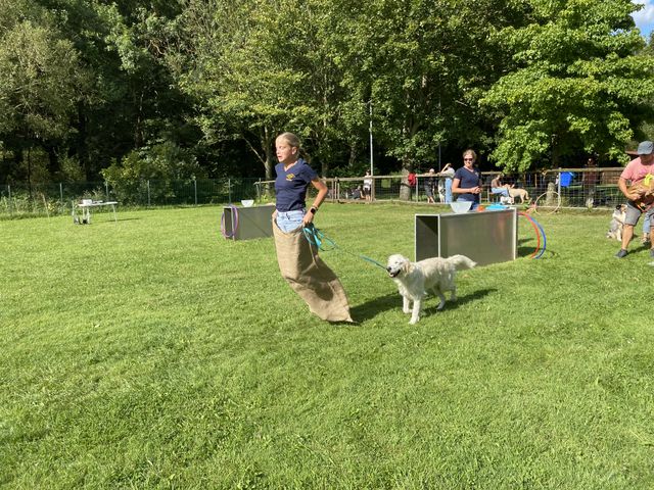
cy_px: 245
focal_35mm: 26
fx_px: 491
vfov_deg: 53.1
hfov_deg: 67.3
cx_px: 327
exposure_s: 1/1377
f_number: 1.8
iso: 32
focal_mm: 4.25
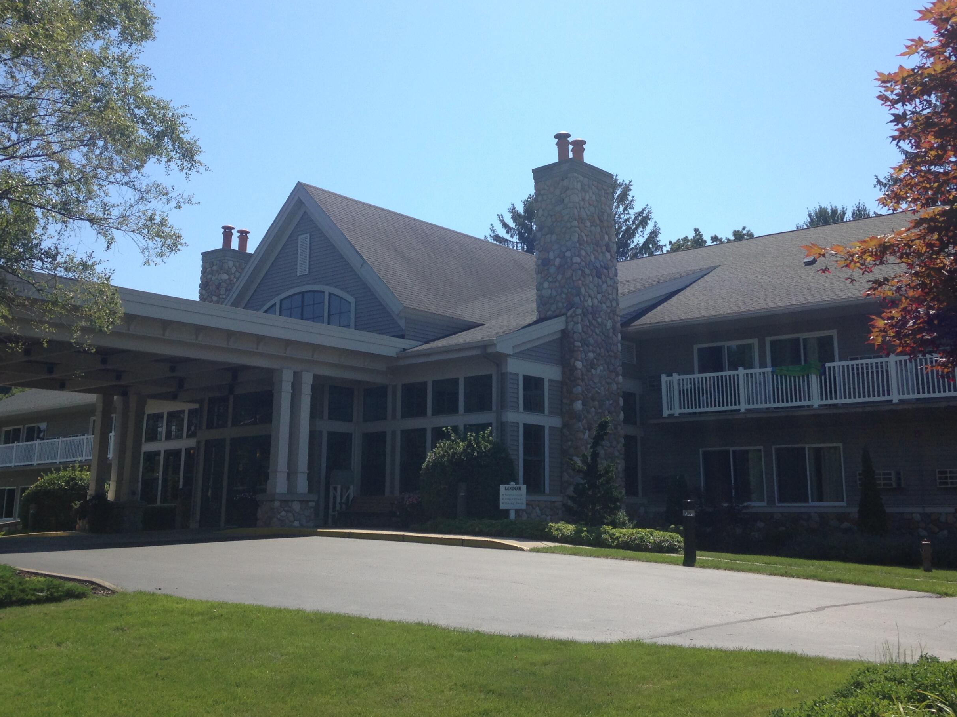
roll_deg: +1.8
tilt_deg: +11.9
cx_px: 479
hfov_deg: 45.8
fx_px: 1133
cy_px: 290
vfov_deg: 35.0
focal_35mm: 41
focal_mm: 4.12
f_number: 2.4
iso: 50
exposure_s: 1/1506
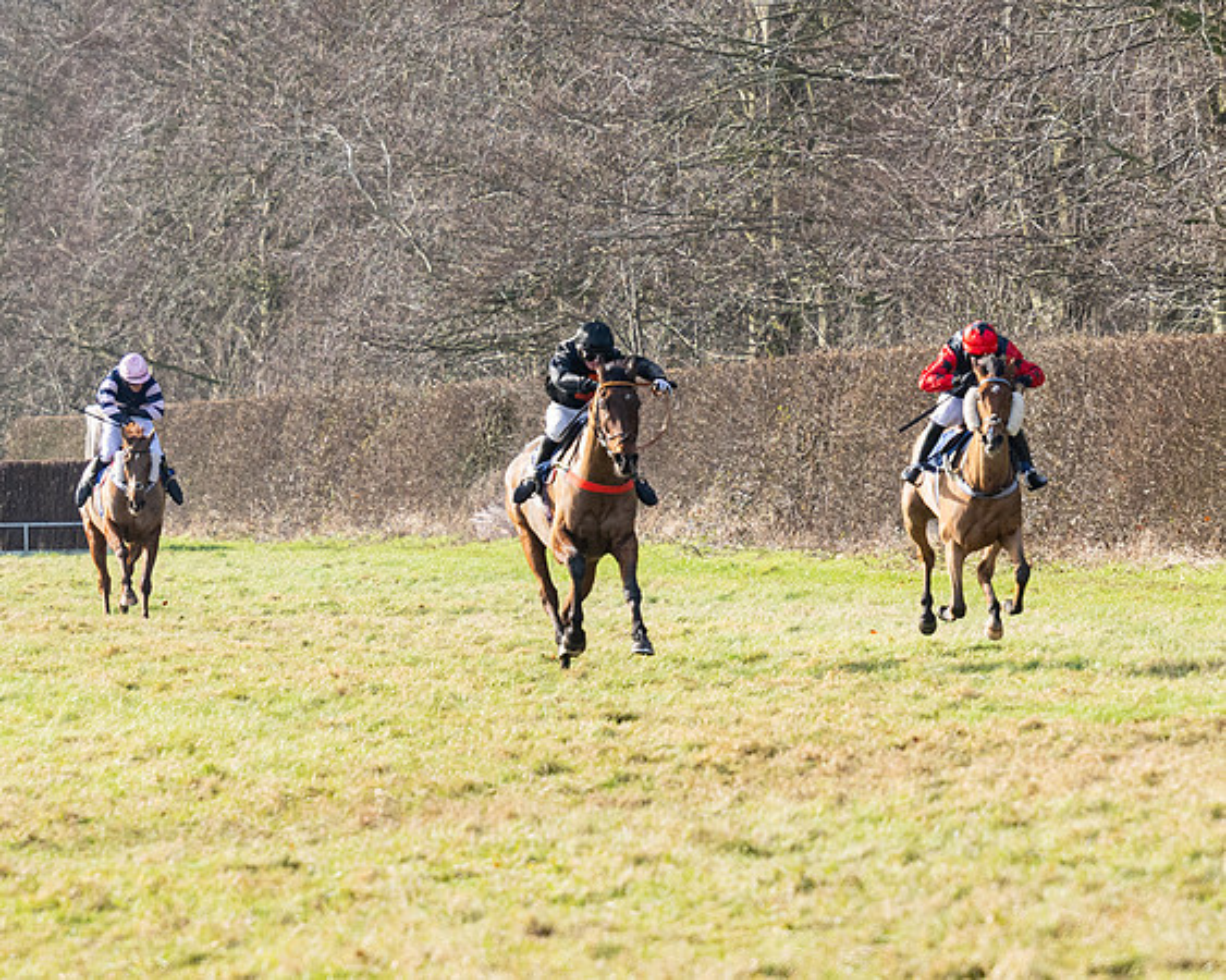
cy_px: 575
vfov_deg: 4.6
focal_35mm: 335
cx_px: 613
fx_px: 12153
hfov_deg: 5.8
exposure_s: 1/2000
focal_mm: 125
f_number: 4
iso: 400
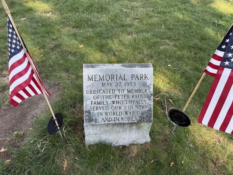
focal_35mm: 24
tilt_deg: -43.9
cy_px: 88
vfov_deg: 56.8
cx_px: 116
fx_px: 162
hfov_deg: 71.6
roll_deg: -4.2
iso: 64
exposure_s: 1/216
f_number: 1.78
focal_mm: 6.76
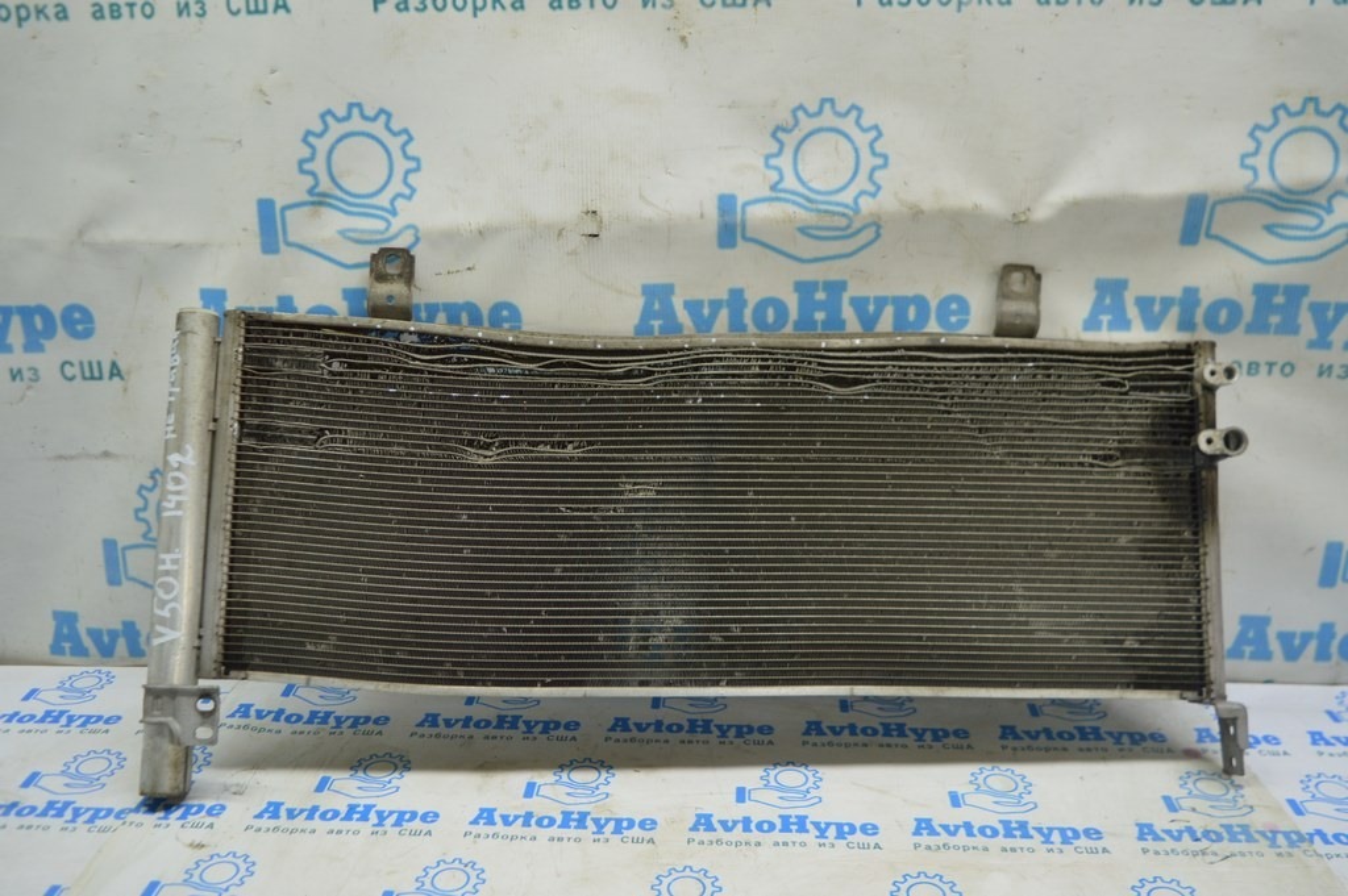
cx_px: 674
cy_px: 448
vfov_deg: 39.9
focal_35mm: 33
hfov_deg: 57.3
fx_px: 1235
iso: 400
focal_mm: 22
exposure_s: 1/40
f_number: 3.8
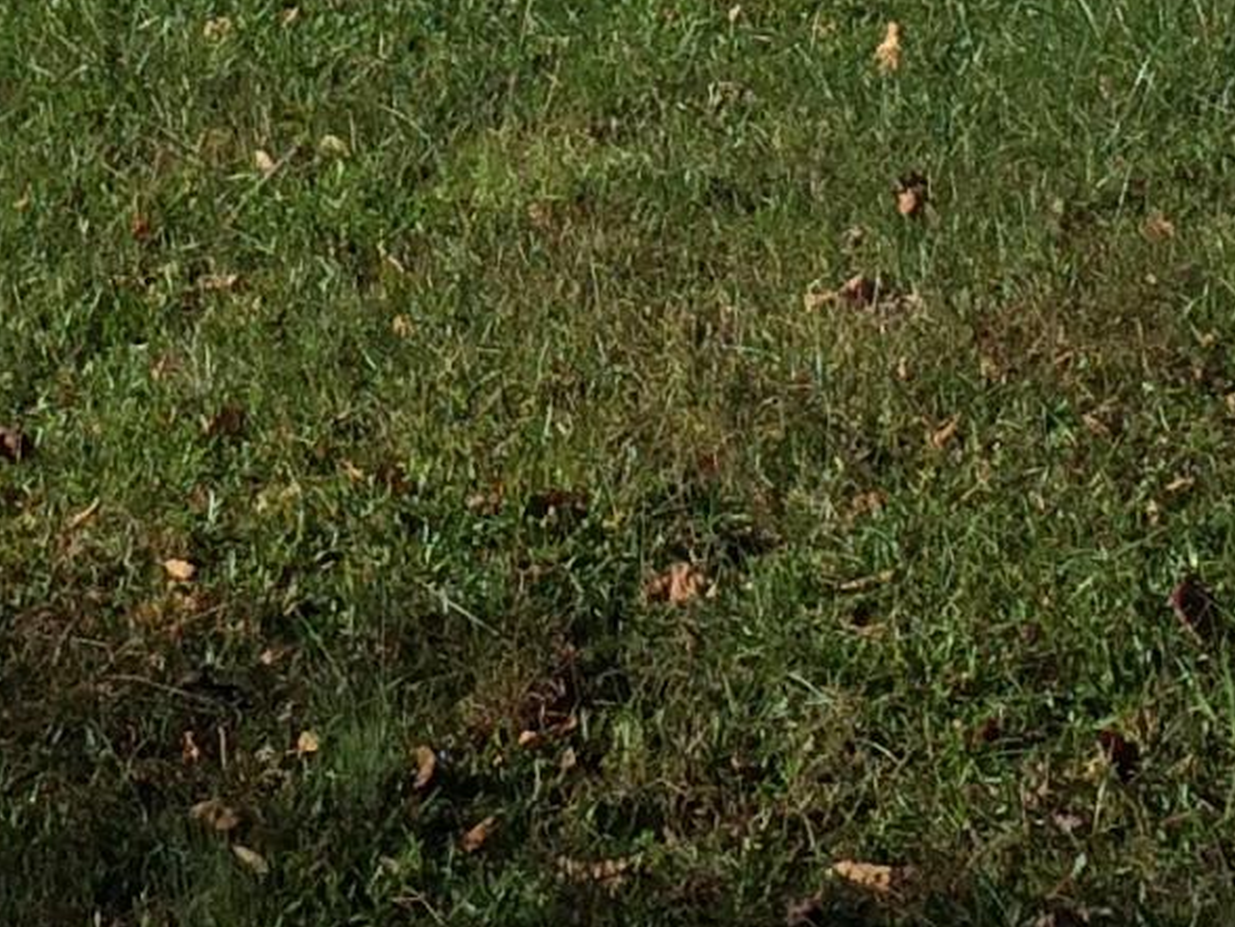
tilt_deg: -0.3
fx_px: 5280
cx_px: 141
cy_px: -584
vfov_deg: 9.7
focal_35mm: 148
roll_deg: -1.5
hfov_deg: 13.2
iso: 32
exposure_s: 1/2415
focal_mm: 4.15
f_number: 2.2
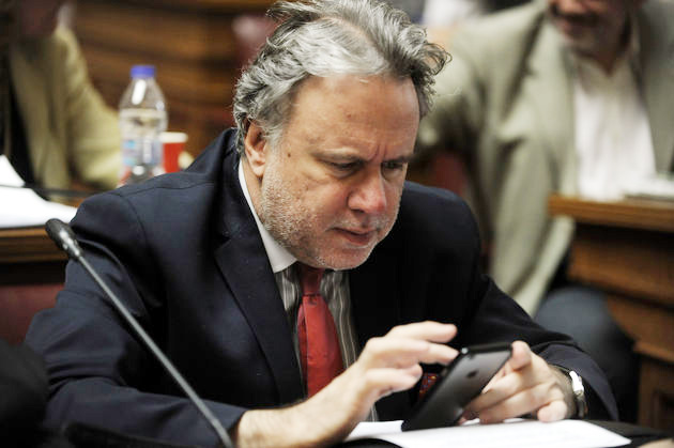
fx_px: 1964
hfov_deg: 19.5
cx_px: 337
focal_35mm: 105
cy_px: 224
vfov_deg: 13.0
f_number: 2.8
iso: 2500
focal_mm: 105
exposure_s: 1/320
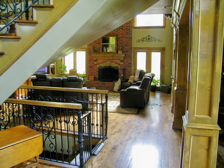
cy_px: 84
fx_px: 181
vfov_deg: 49.7
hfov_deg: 63.4
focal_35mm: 28
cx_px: 112
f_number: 3.5
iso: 100
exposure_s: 1/30
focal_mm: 5
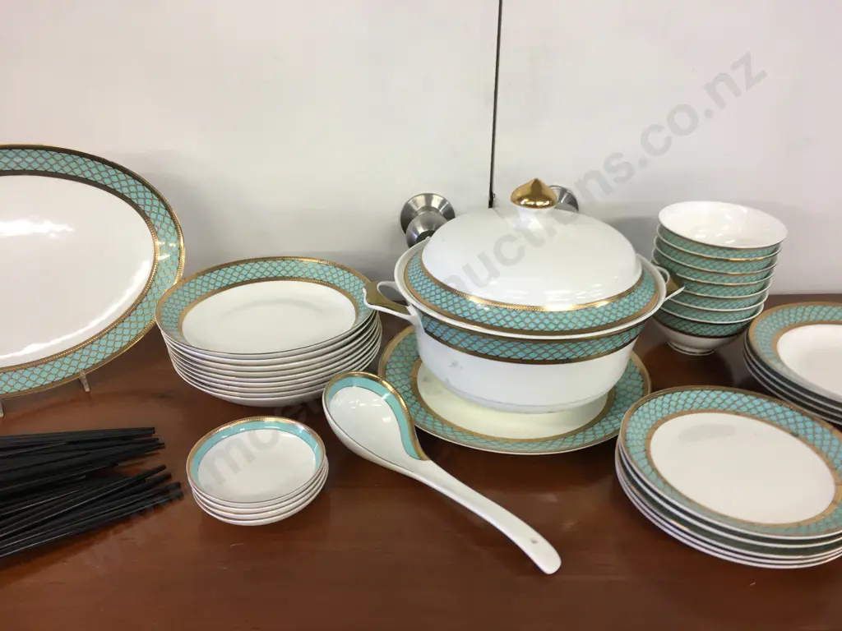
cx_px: 421
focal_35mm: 29
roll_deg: -0.4
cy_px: 316
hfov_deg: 61.7
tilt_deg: -25.8
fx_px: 705
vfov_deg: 48.2
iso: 32
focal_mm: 4.15
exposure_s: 1/17
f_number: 2.2
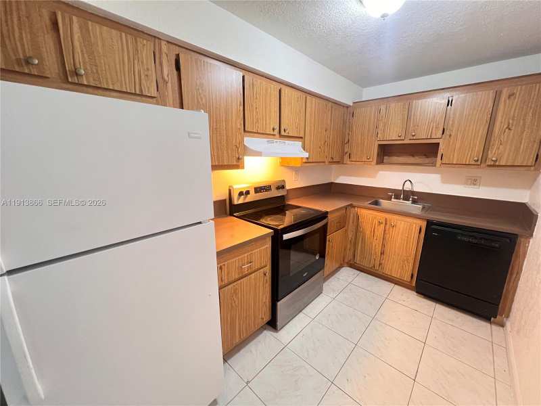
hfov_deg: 106.2
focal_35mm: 13
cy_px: 203
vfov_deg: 89.9
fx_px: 203
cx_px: 270
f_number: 1.8
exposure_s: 1/40
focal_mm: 1.57
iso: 800
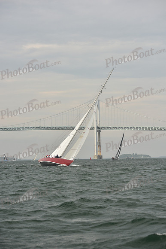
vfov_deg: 24.8
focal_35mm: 82
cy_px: 124
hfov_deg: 16.7
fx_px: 567
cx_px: 83
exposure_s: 1/500
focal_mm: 82
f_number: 5.6
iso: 250
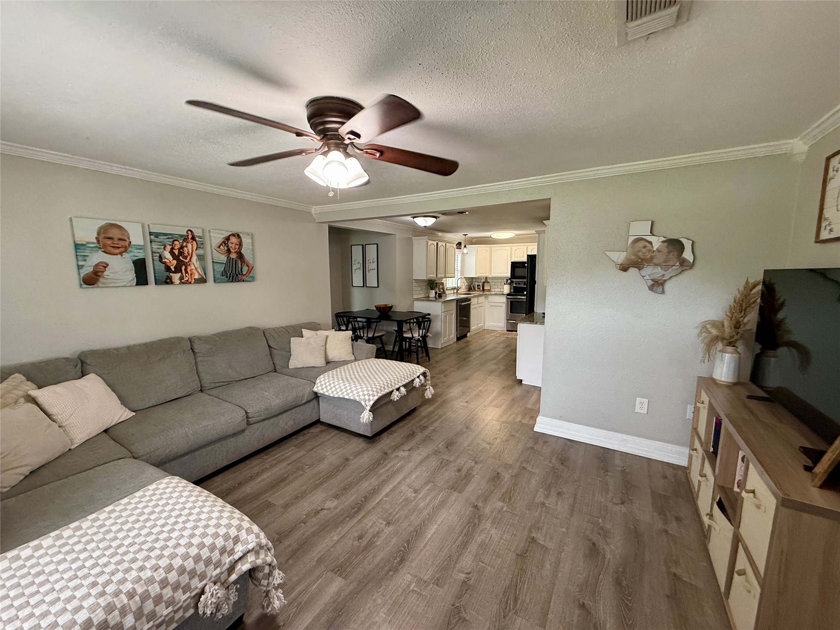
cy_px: 315
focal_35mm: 14
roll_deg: +0.6
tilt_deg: -6.5
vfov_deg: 85.7
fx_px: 340
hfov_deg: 102.1
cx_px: 420
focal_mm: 2.22
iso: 320
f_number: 2.2
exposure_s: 1/120
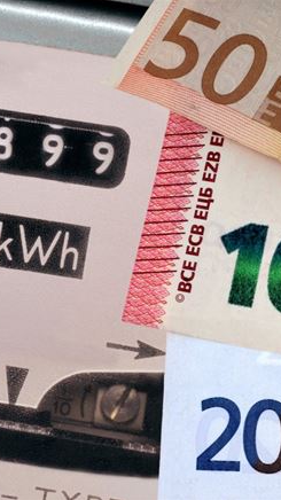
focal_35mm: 143
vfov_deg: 15.0
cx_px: 234
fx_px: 1896
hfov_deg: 8.5
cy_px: 251
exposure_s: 1/200
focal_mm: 60
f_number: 36
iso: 200
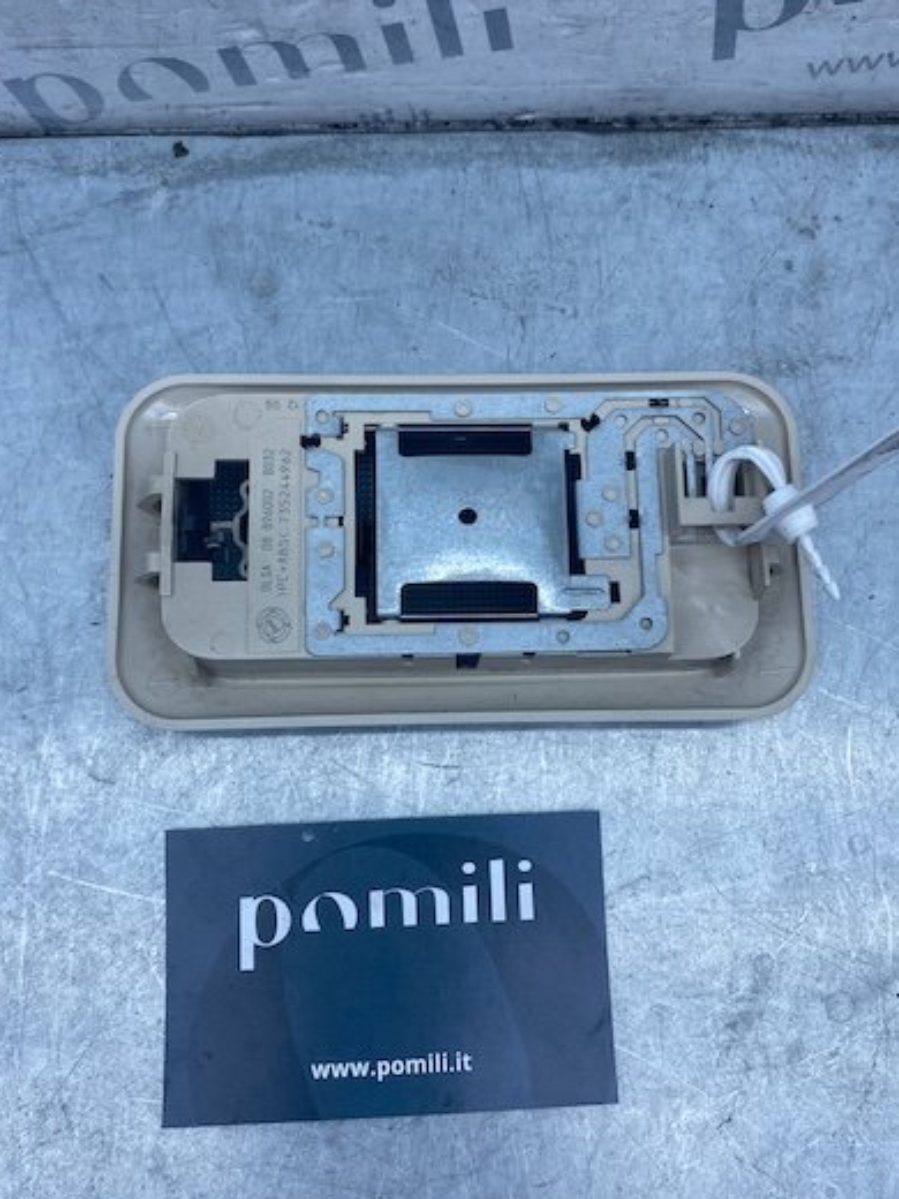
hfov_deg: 44.2
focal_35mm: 32
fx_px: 1108
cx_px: 466
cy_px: 602
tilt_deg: -79.2
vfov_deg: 56.8
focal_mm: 4.25
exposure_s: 1/919
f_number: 1.8
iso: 32
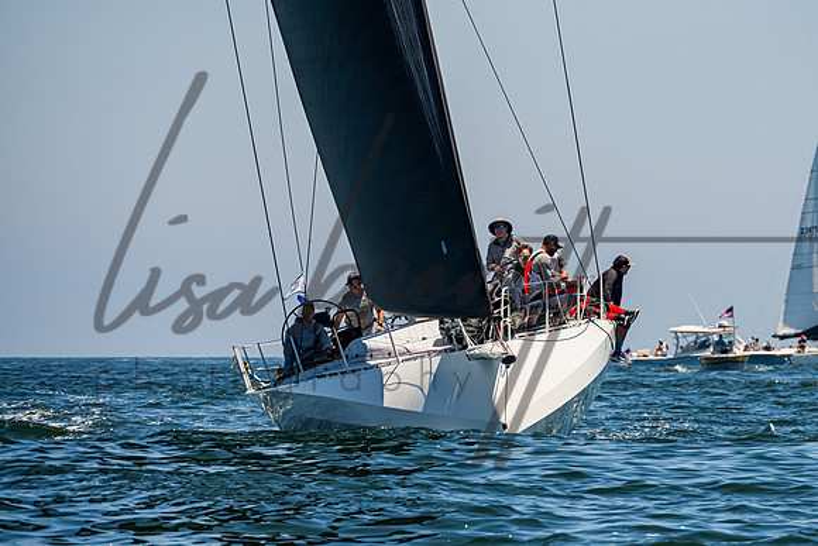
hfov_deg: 5.4
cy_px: 298
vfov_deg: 3.6
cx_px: 513
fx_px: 8709
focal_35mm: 383
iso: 500
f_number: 8
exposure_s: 1/2500
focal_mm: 270
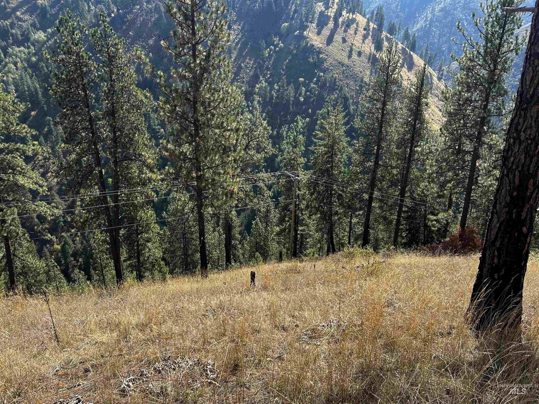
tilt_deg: -24.0
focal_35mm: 26
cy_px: 202
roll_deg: -2.9
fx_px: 405
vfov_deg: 53.1
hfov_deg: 67.3
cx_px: 270
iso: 50
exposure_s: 1/1449
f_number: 1.5
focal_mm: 5.7
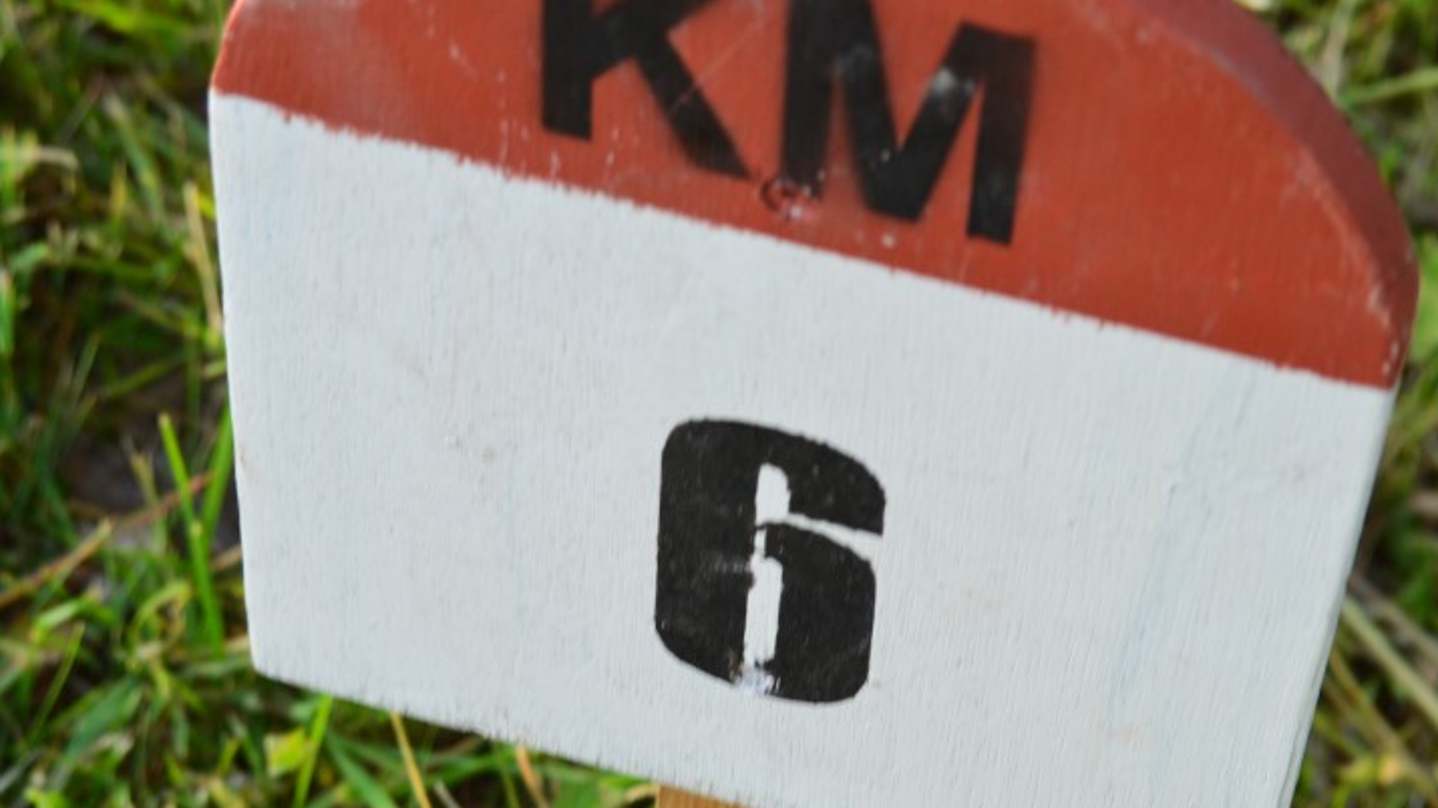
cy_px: 404
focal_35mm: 111
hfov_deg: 19.3
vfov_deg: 10.9
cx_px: 714
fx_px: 4232
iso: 800
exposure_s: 1/125
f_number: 8
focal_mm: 70
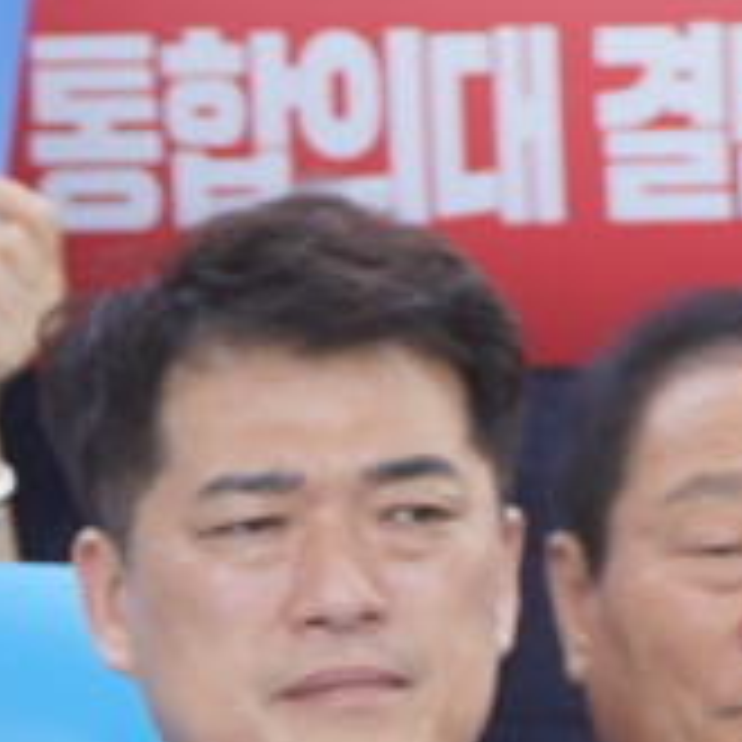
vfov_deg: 1.6
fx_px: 26458
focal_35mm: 1091
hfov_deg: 1.6
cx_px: 3436
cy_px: 688
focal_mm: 131
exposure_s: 1/250
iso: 160
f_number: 4
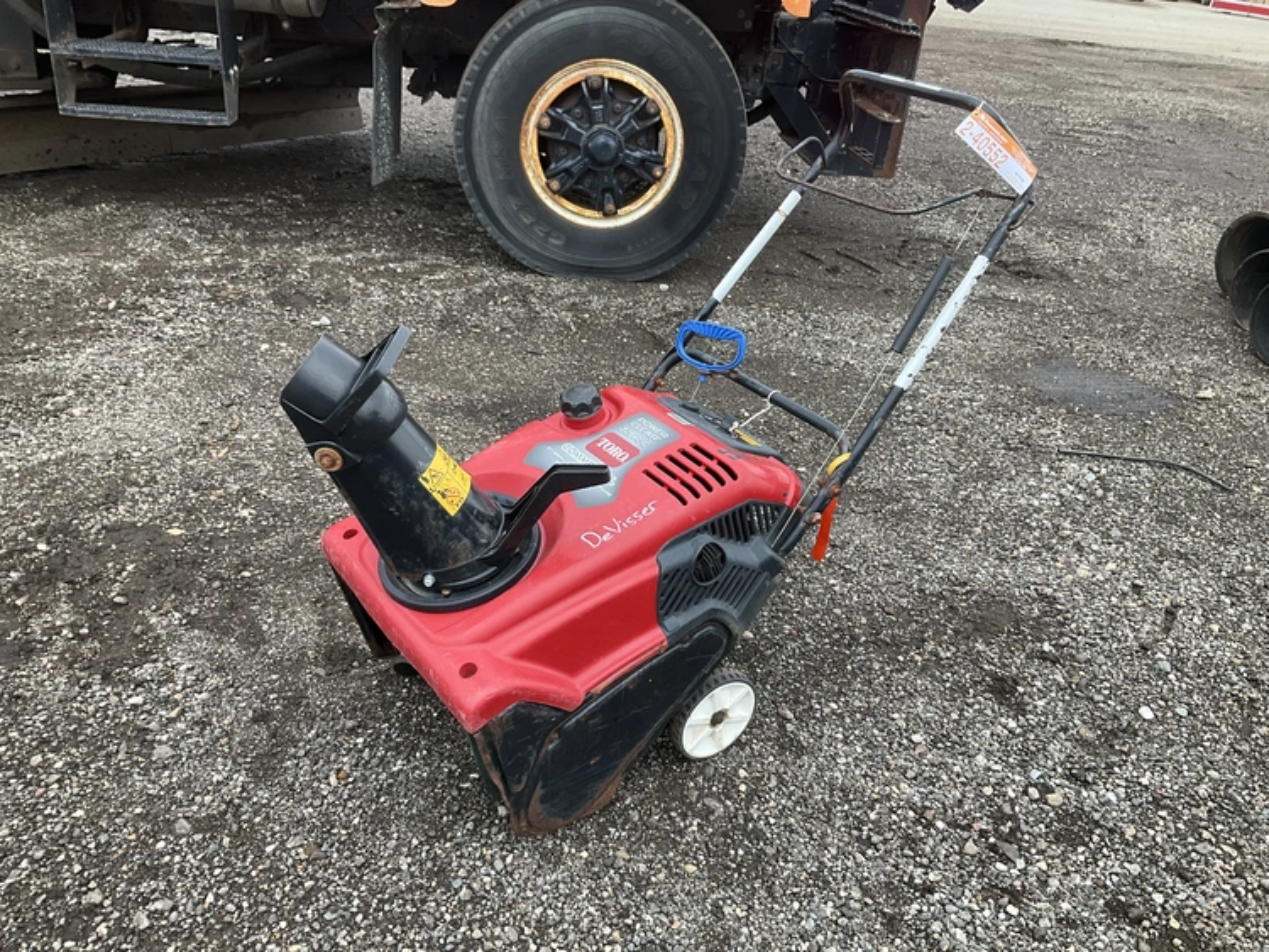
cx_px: 634
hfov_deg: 61.6
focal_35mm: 29
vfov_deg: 48.3
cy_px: 476
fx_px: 1063
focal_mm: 3
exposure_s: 1/122
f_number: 1.8
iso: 32
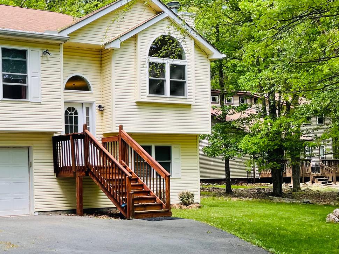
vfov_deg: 26.3
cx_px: 5
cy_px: 182
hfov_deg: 32.3
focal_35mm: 55
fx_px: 539
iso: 32
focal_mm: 4.2
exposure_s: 1/320
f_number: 1.6
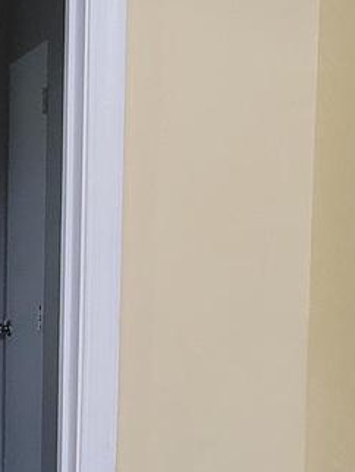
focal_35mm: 62
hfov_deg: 20.1
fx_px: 847
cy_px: 277
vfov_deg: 31.1
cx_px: -194
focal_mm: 2.2
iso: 320
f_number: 2.2
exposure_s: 1/60
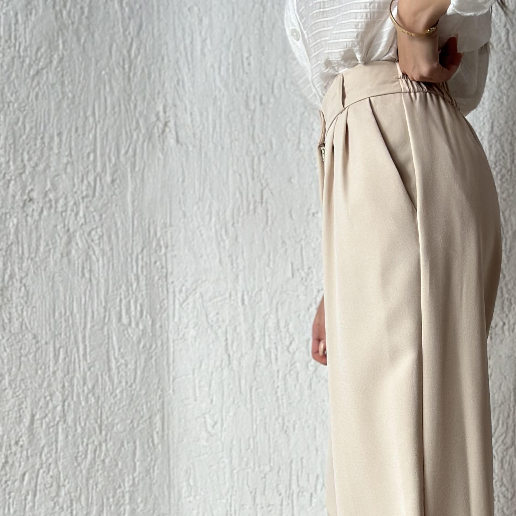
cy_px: 435
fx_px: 1552
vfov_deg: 18.7
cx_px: 387
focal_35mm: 92
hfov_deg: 18.8
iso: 80
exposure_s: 1/205
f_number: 1.78
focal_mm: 6.86
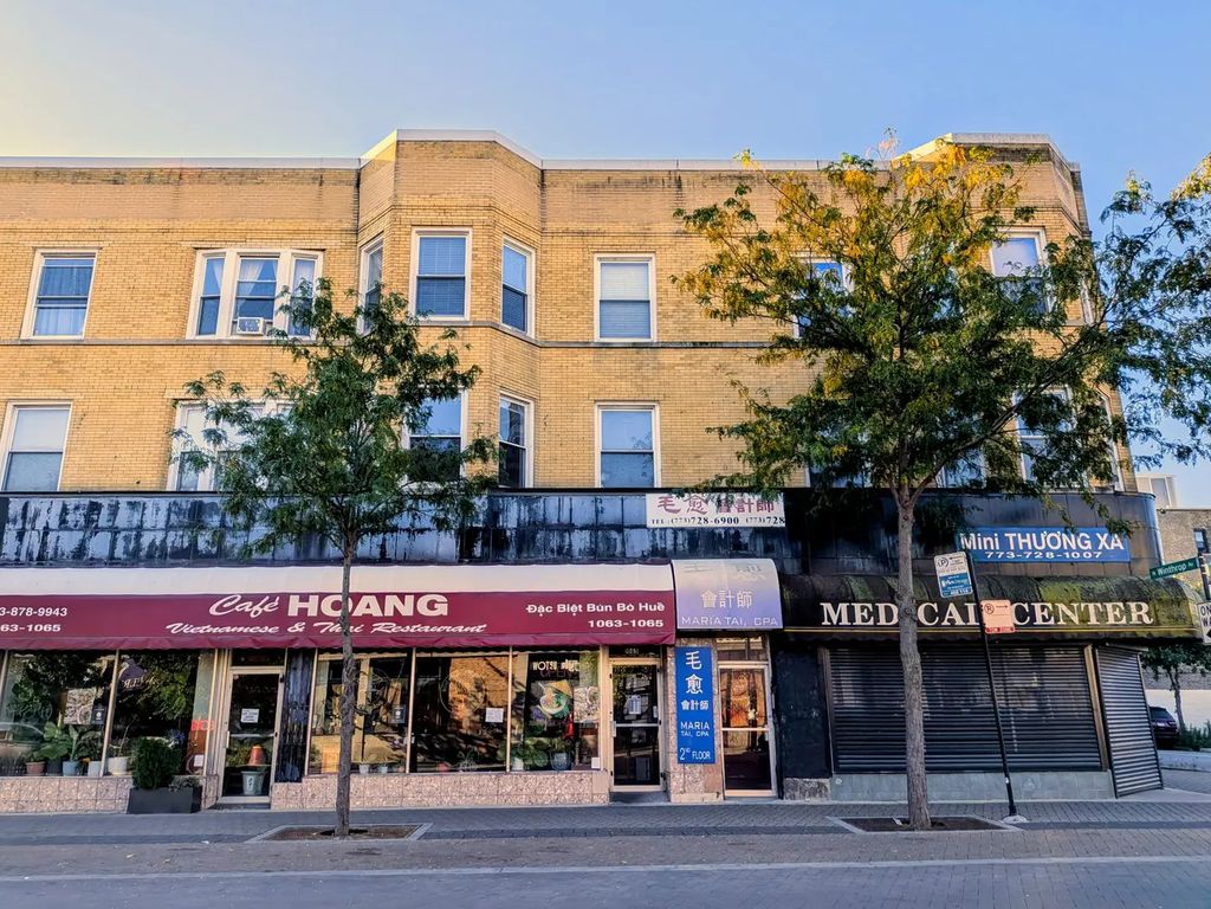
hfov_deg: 71.6
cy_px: 454
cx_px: 606
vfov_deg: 56.8
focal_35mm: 24
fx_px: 840
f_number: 1.7
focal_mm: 4.53
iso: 28
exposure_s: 1/894
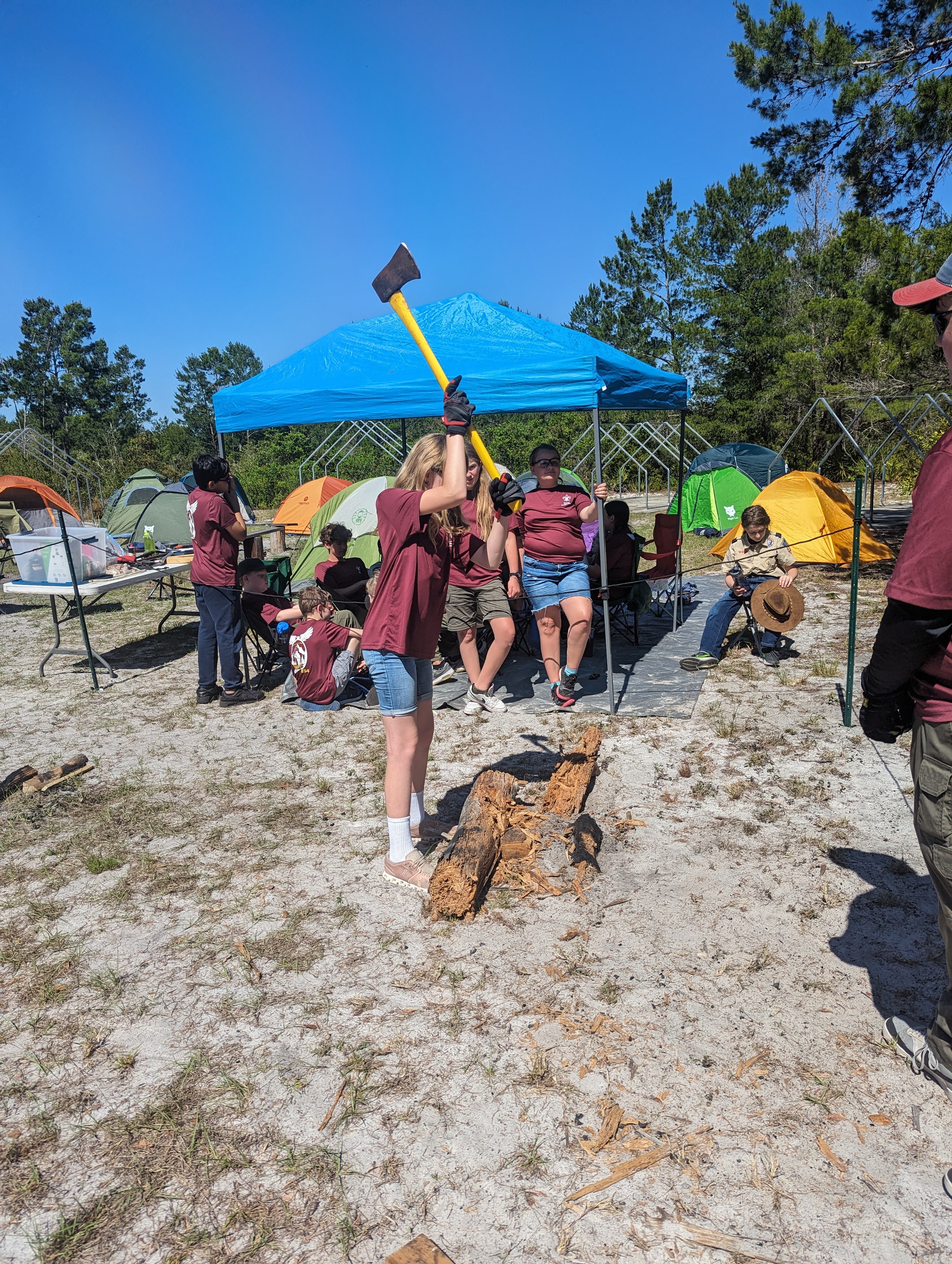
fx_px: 878
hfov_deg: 56.9
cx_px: 476
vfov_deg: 71.5
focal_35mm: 24
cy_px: 632
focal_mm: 6.81
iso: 50
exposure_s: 1/2695
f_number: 1.85
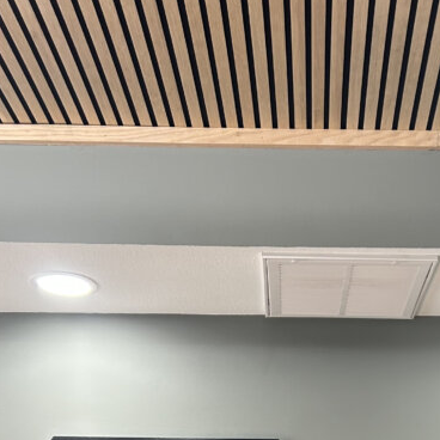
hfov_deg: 26.6
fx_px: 920
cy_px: 567
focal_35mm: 64
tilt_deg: +5.1
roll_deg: +0.5
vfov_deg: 23.8
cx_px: 320
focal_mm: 5.7
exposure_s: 1/120
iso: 125
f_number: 1.5
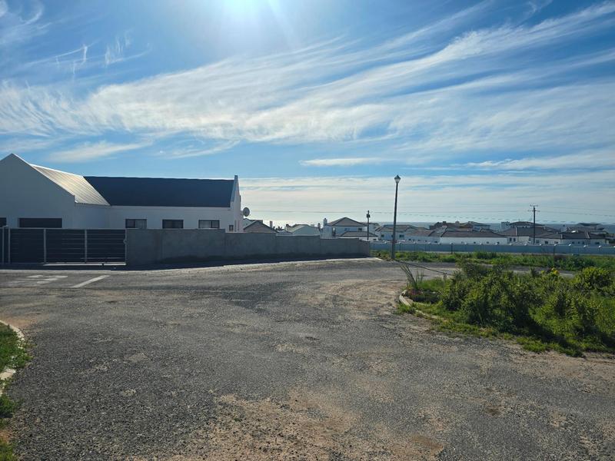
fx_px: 409
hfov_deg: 73.9
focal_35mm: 23
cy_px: 230
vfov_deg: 58.9
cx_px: 308
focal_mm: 6.3
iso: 12
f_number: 1.7
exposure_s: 1/1936
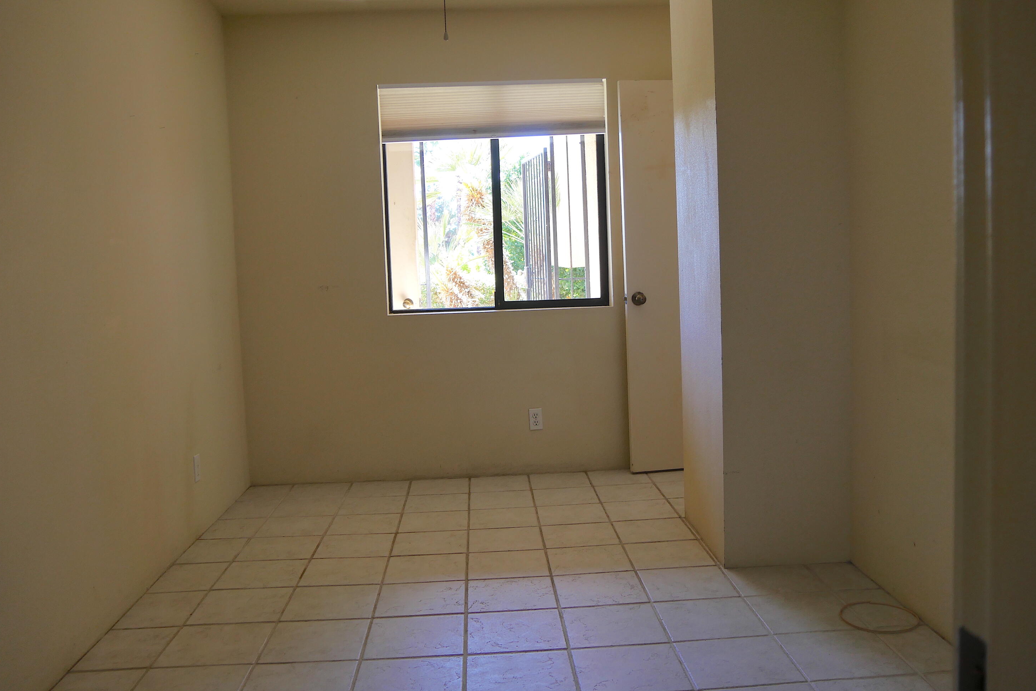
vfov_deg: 43.6
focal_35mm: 30
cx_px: 529
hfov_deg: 61.9
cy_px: 323
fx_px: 863
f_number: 3.5
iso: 200
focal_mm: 14
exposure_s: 1/60
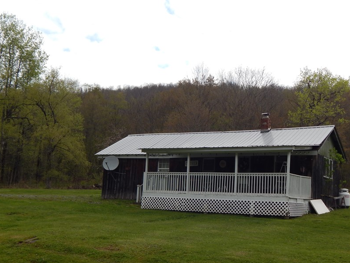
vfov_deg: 29.6
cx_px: 208
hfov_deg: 38.8
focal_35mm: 49
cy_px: 159
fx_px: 496
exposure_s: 1/640
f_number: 3.4
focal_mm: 6.8
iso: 125
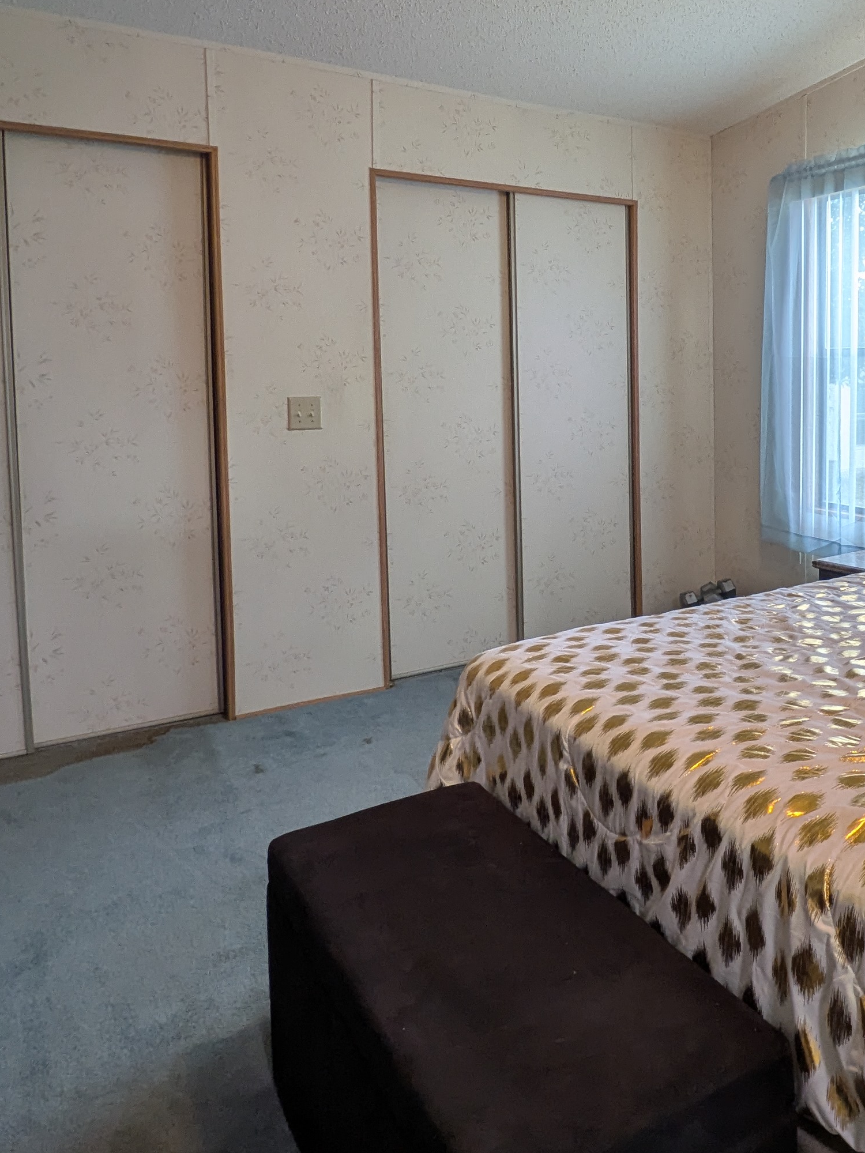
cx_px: 633
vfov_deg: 62.6
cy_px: 435
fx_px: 933
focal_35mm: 28
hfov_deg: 48.1
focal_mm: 1.85
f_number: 2.2
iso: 62
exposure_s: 1/30
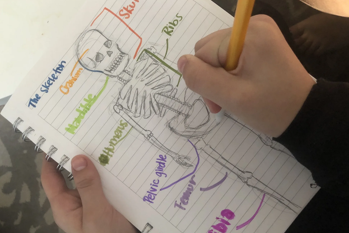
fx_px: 291
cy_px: 130
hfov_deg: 61.9
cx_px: 174
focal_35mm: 30
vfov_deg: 43.5
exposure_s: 1/5
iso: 100
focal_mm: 3.99
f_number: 1.8
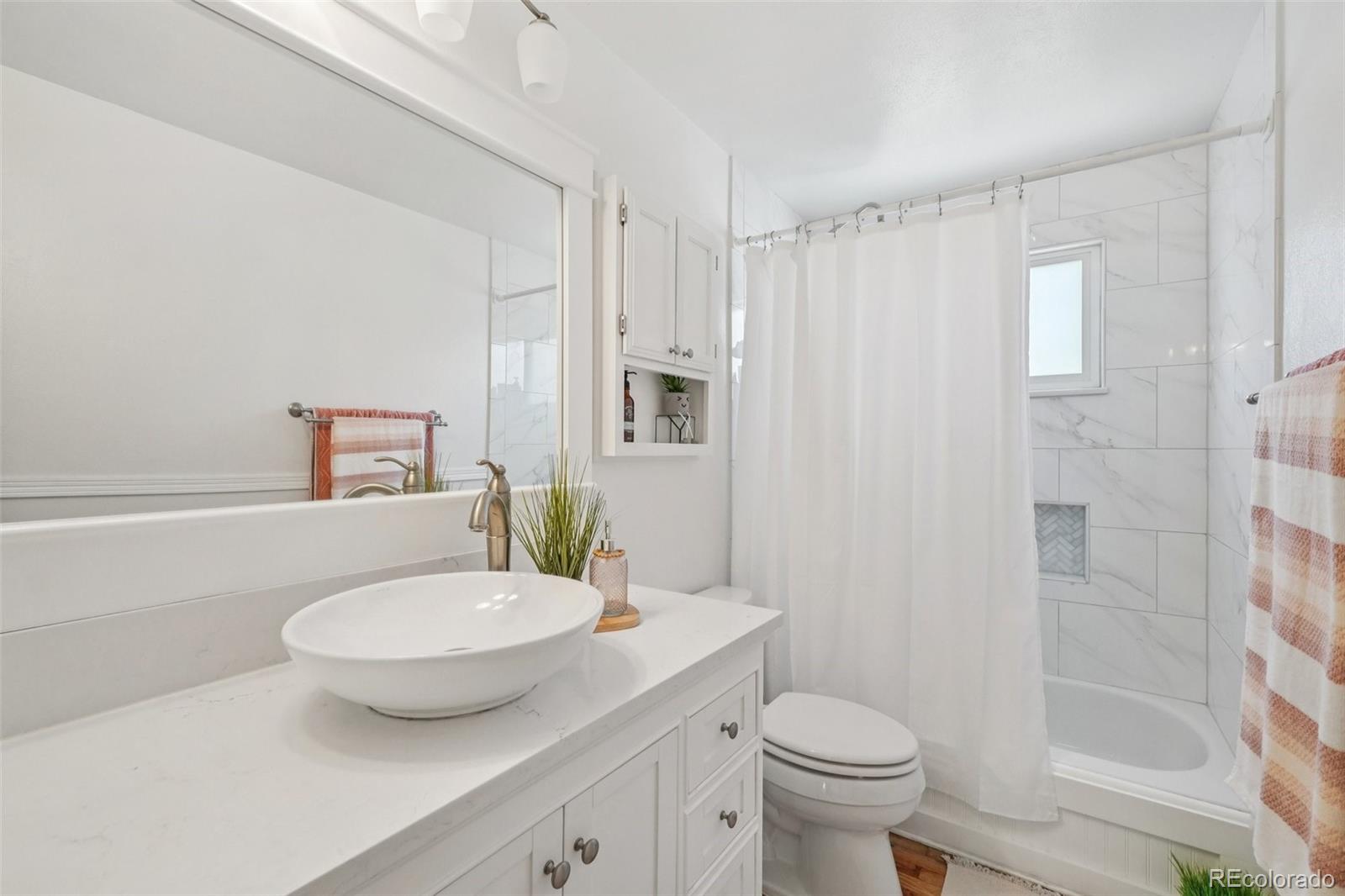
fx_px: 560
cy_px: 448
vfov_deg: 77.3
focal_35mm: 15
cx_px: 672
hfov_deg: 100.4
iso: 800
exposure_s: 1/25
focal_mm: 10
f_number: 8
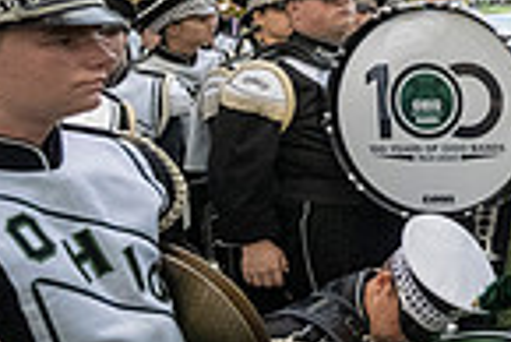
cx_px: 892
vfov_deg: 23.3
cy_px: 2
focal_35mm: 56
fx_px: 796
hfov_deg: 22.7
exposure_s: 1/4000
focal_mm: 14
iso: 3200
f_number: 4
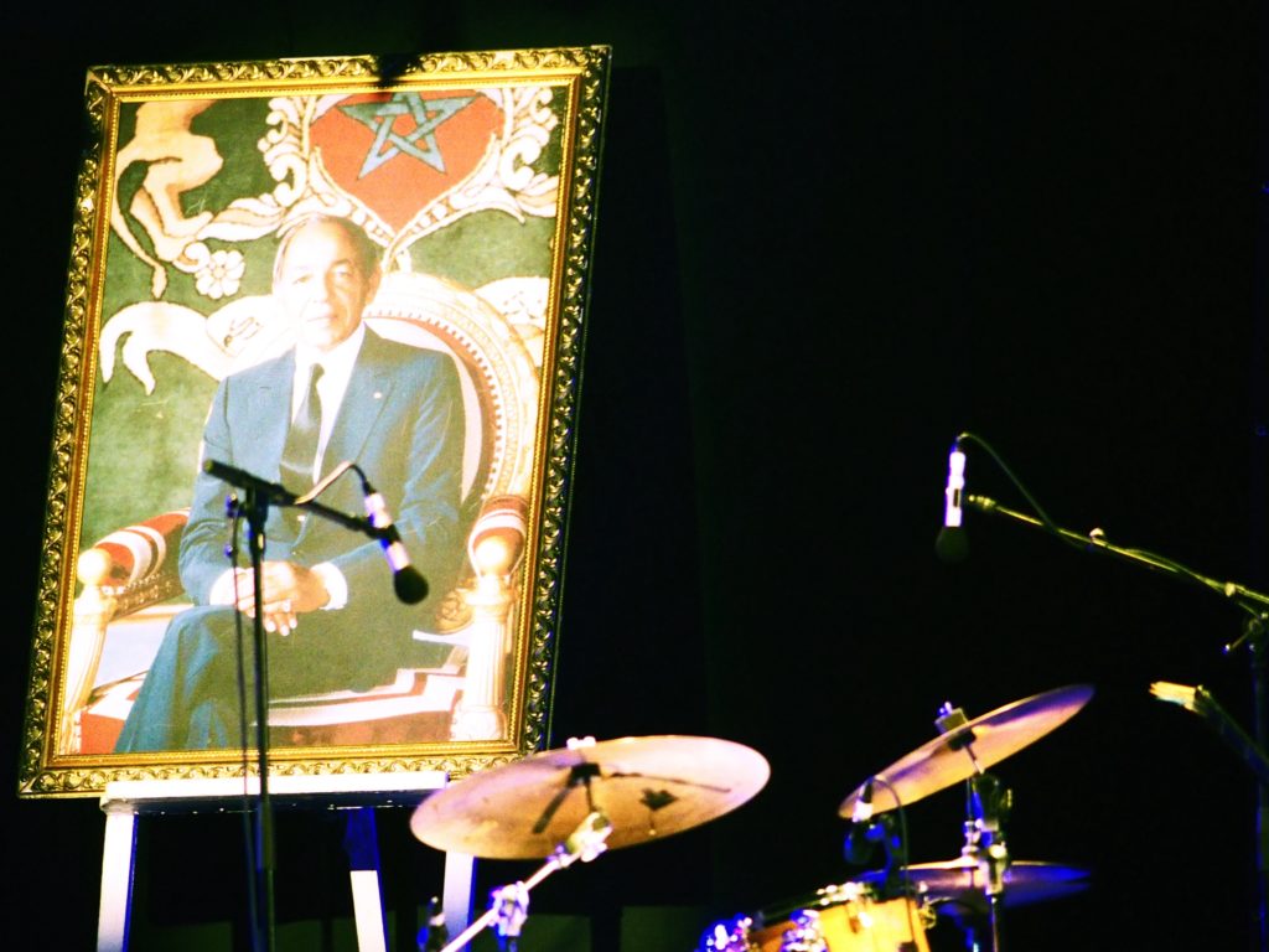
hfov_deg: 6.6
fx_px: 10998
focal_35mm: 300
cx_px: 634
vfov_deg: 5.0
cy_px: 476
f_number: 2.8
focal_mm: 64.3
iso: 1600
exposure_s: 1/80
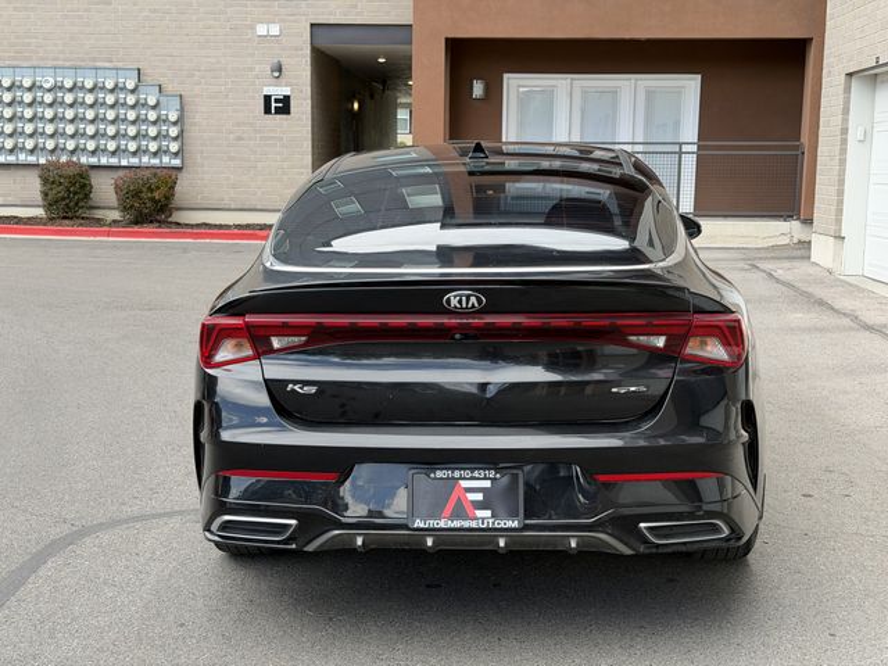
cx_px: 444
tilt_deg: -7.5
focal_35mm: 48
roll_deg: -1.0
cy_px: 333
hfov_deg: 39.7
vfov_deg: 30.3
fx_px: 1231
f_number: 1.78
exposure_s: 1/601
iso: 80
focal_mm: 6.76
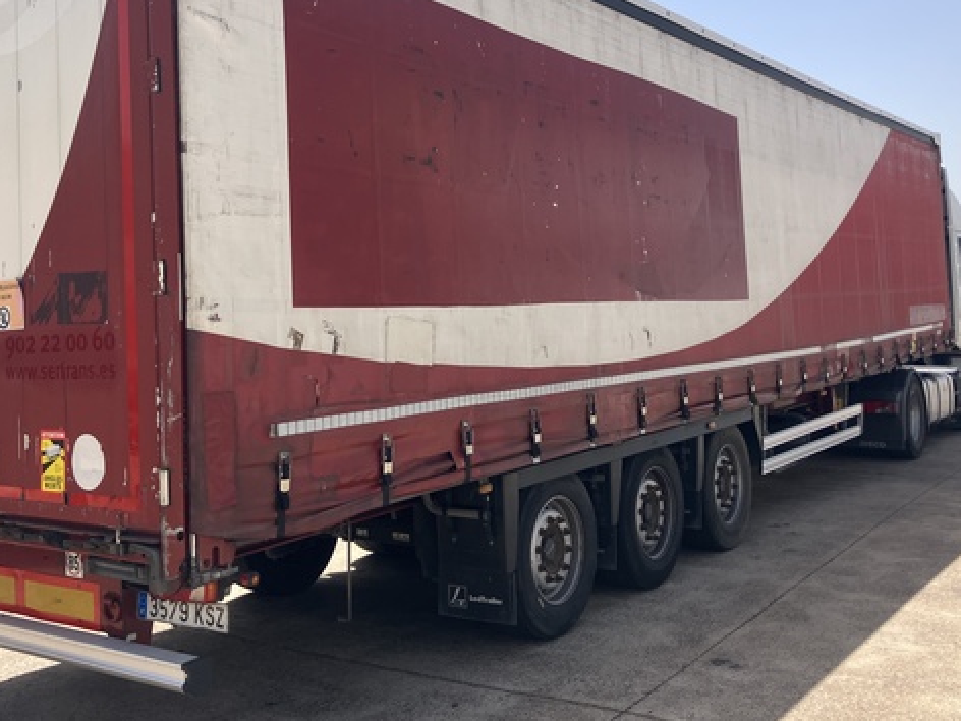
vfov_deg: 37.3
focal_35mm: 38
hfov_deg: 48.8
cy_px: 244
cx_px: 415
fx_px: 1055
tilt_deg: +5.7
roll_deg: +2.6
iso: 32
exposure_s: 1/1621
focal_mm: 3.99
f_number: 1.8
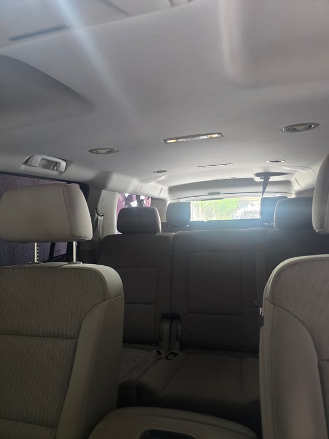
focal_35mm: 23
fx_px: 291
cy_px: 220
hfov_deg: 58.9
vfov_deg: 73.9
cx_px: 164
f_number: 1.7
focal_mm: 6.3
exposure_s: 1/100
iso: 500
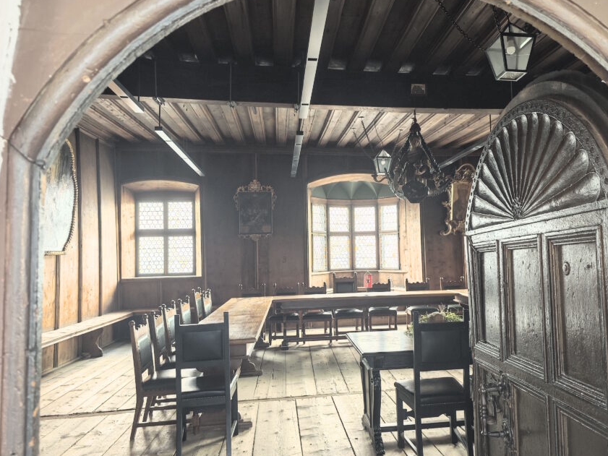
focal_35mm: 28
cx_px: 353
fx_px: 492
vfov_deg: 49.8
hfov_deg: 63.1
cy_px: 223
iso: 640
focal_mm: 8.72
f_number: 1.63
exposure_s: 1/27.5
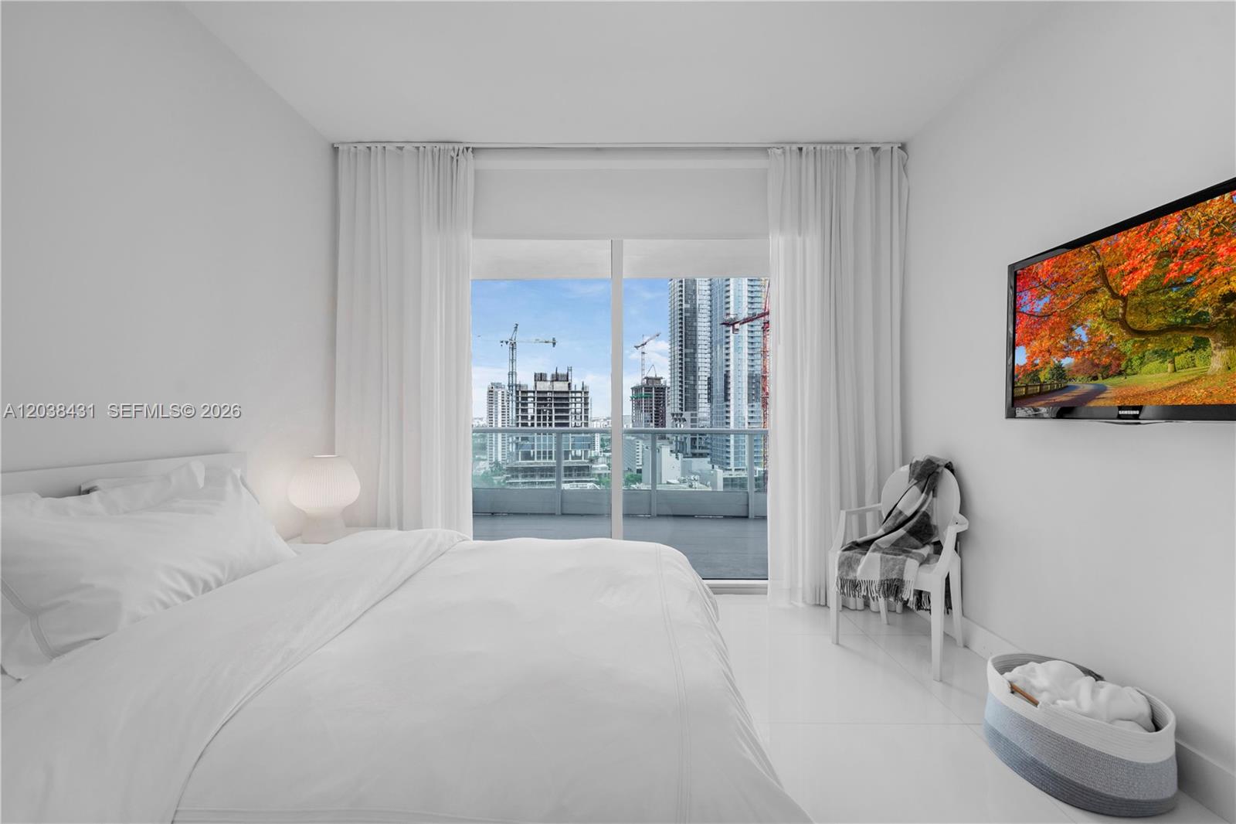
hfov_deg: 104.3
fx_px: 481
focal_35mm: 14
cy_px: 412
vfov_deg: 81.2
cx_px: 618
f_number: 8
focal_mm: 14
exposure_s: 1/30
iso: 250
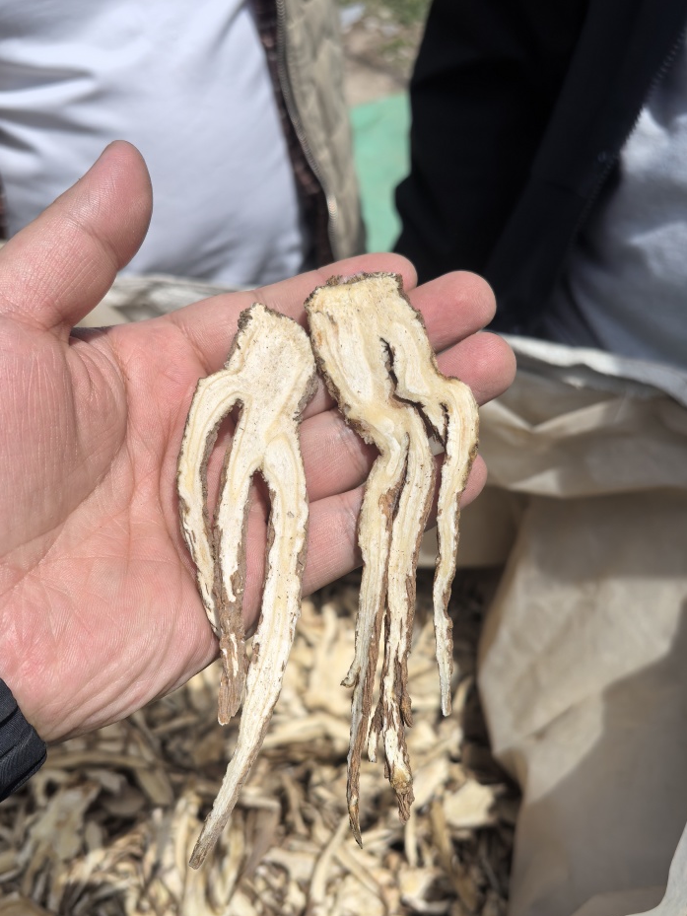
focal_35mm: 31
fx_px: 820
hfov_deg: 45.4
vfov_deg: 58.3
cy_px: 477
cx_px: 361
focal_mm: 6.35
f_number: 2
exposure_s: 1/5000
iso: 50
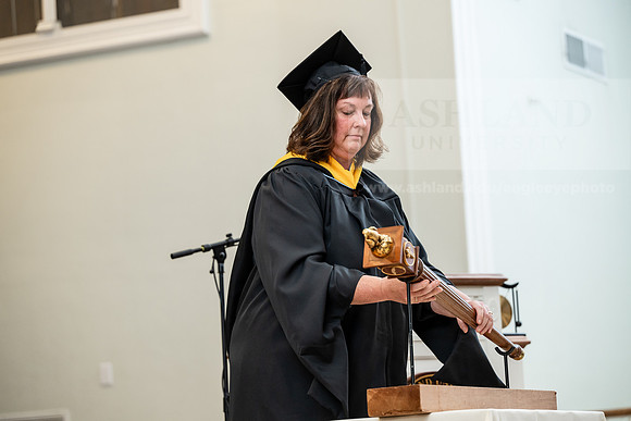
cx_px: 316
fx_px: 2016
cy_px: 210
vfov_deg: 11.9
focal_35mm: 115
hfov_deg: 17.8
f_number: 3.2
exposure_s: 1/160
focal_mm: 115
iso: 1250
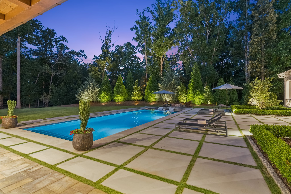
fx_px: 133
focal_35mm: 16
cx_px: 146
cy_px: 97
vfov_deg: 72.0
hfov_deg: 95.0
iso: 800
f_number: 8
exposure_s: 8
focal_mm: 11
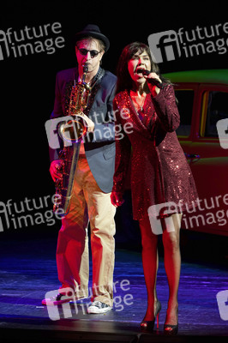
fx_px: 1361
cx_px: 114
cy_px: 172
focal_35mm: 143
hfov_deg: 9.6
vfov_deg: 14.4
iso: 1250
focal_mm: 143
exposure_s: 1/160
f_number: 5.6
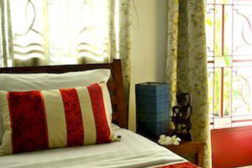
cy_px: 78
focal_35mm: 58
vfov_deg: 23.4
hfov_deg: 34.5
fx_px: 406
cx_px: 141
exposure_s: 1/40
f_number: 5
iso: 160
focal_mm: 32
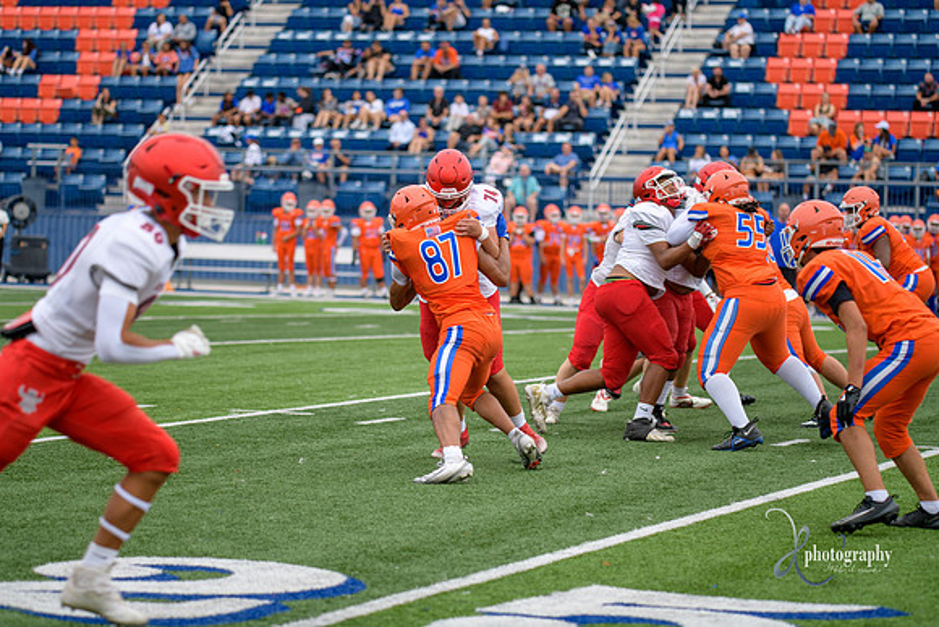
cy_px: 314
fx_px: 3131
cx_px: 470
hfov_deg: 17.1
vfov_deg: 11.4
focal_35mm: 120
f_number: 2.8
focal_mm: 120
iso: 450
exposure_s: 1/800
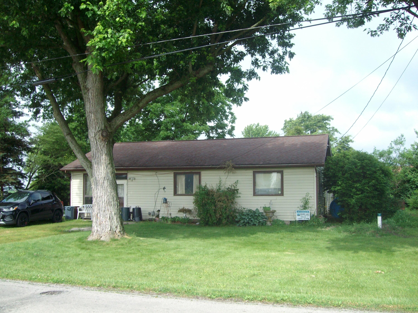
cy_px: 156
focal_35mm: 35
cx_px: 209
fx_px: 423
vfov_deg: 40.7
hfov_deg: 52.6
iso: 80
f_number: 7.2
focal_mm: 5.8
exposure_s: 1/83.8
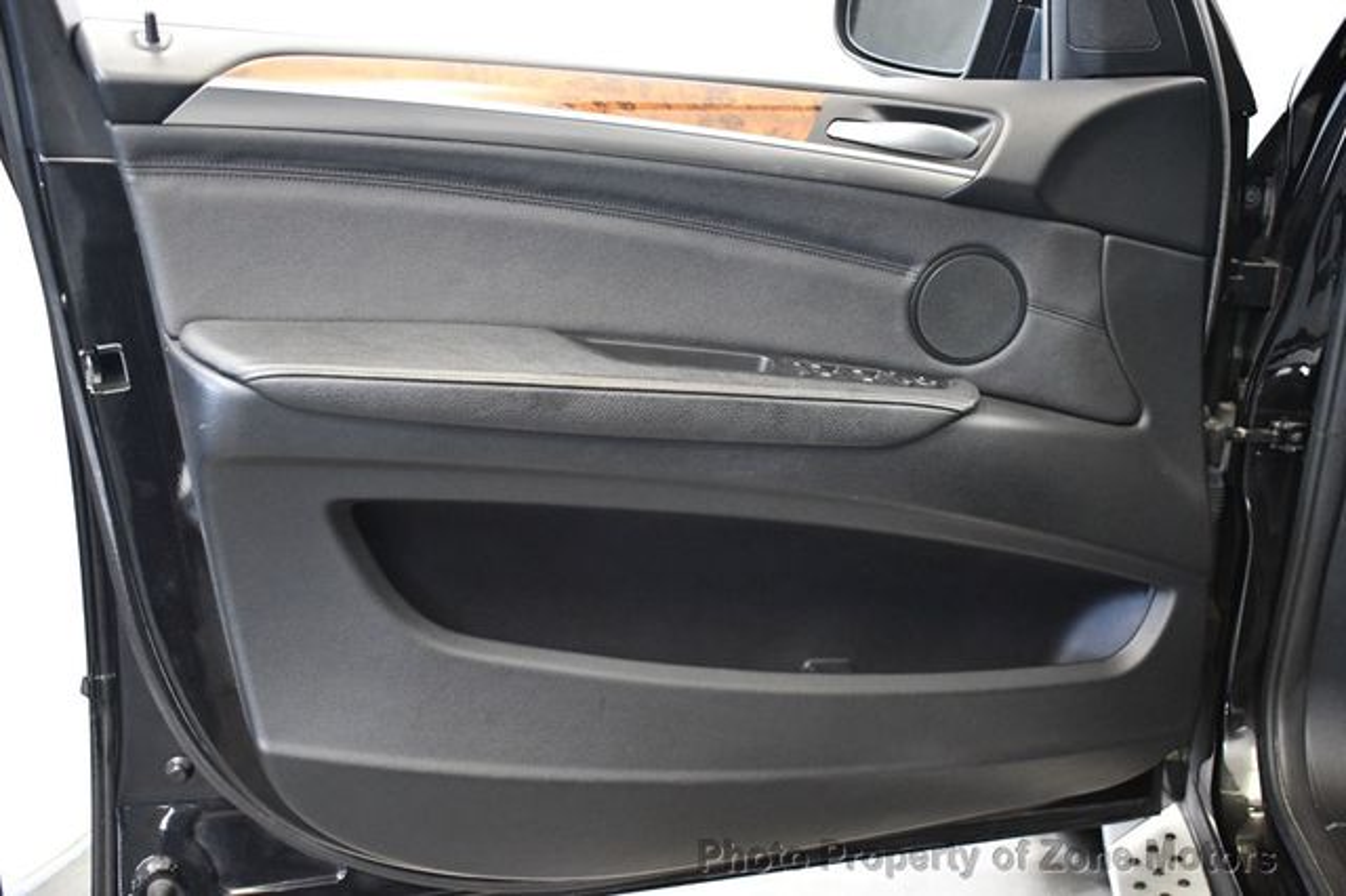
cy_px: 448
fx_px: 1345
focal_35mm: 36
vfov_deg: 36.8
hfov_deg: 53.2
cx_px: 673
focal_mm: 24
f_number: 3.8
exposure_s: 1/60
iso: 5600
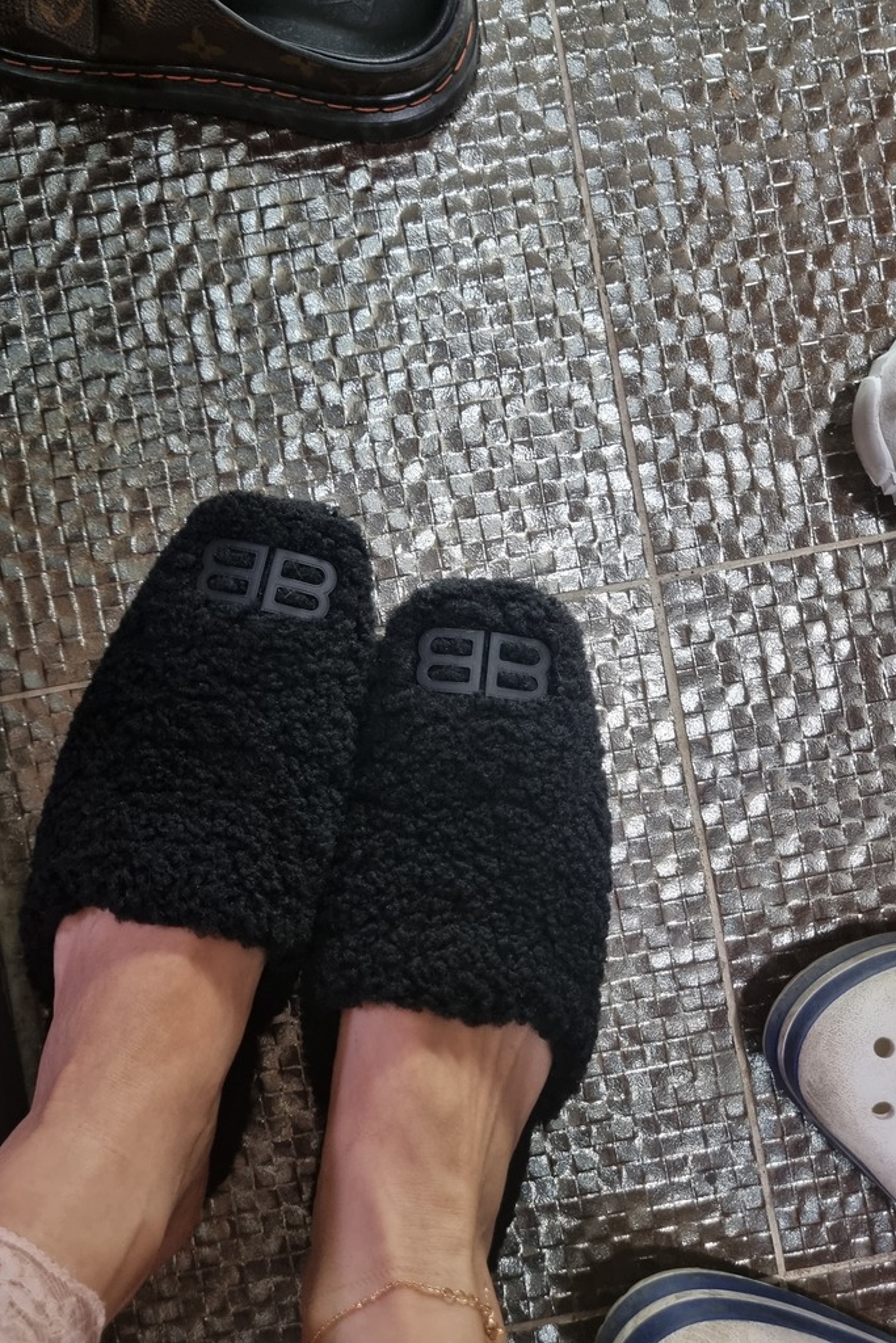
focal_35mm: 26
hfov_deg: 49.5
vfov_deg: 69.4
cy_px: 645
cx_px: 401
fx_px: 970
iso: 320
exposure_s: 1/40
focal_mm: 6.7
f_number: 1.8
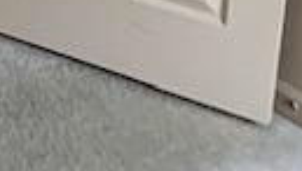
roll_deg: -1.2
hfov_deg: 12.2
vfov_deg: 7.4
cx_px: -419
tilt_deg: -9.7
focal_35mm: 140
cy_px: -389
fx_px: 1123
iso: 320
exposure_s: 1/60
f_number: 1.8
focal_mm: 4.25
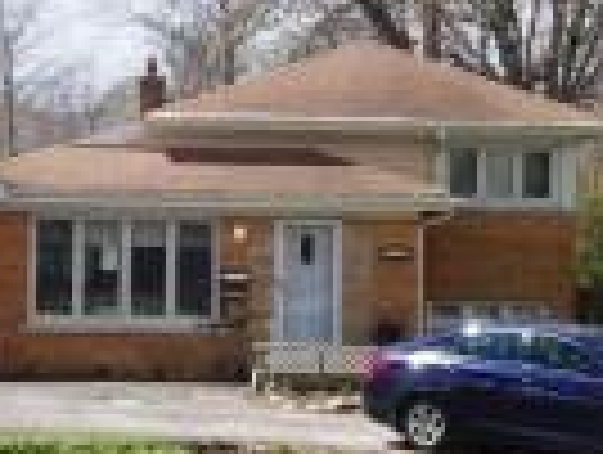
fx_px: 2094
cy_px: 229
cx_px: 126
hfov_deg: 16.3
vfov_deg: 12.4
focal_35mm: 120
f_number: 4.8
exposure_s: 1/345
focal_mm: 6
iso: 80
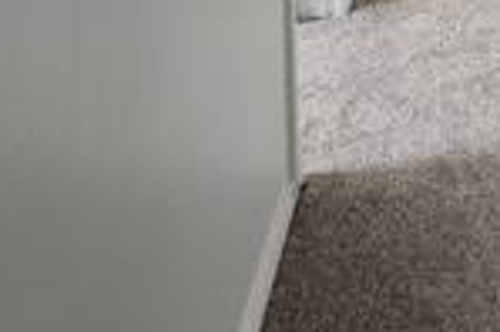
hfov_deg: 18.9
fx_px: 1429
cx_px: 570
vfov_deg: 11.9
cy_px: -329
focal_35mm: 103
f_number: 1.8
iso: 160
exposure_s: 1/60
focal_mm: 5.4
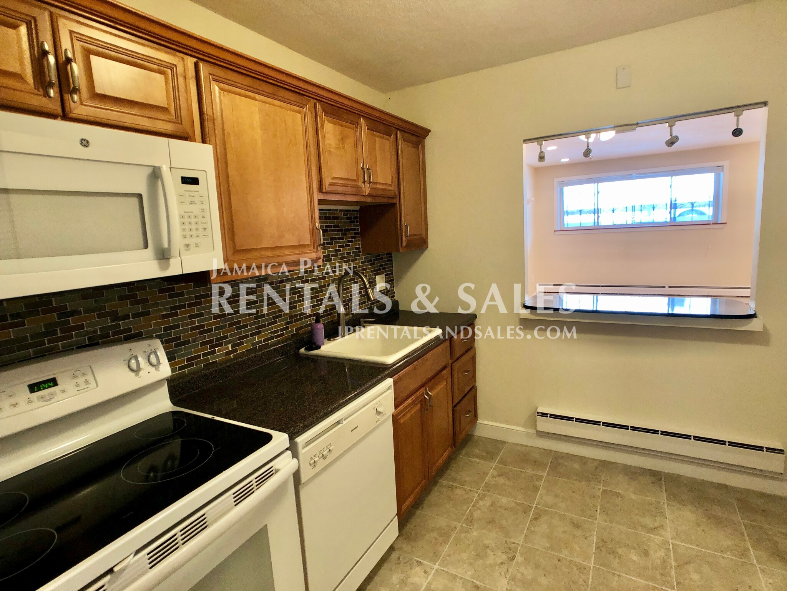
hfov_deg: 63.4
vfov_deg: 49.7
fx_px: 637
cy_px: 296
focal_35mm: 28
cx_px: 394
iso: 40
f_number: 1.8
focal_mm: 3.99
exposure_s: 1/30
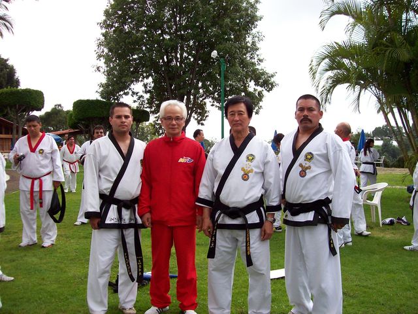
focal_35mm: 36
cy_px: 157
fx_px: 435
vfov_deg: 39.7
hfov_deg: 51.4
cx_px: 209
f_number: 2.7
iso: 80
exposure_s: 1/772
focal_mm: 6
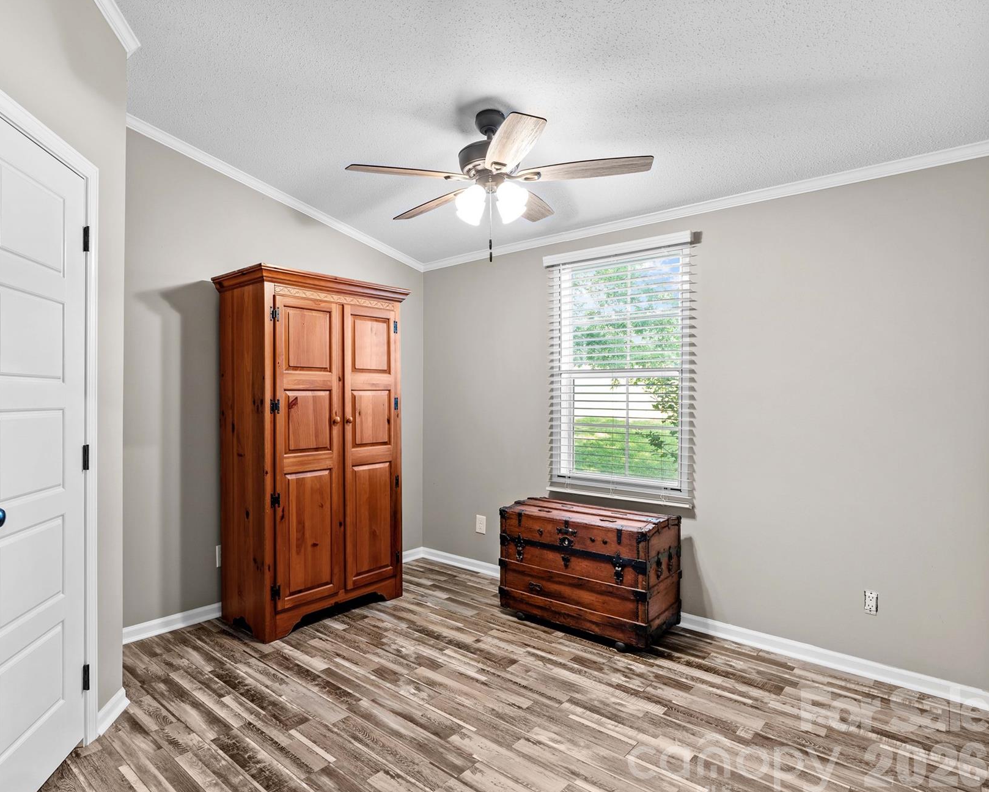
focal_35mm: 19
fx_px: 556
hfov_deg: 81.7
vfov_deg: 70.9
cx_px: 370
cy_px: 391
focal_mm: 16
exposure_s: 1.3
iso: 100
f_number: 8
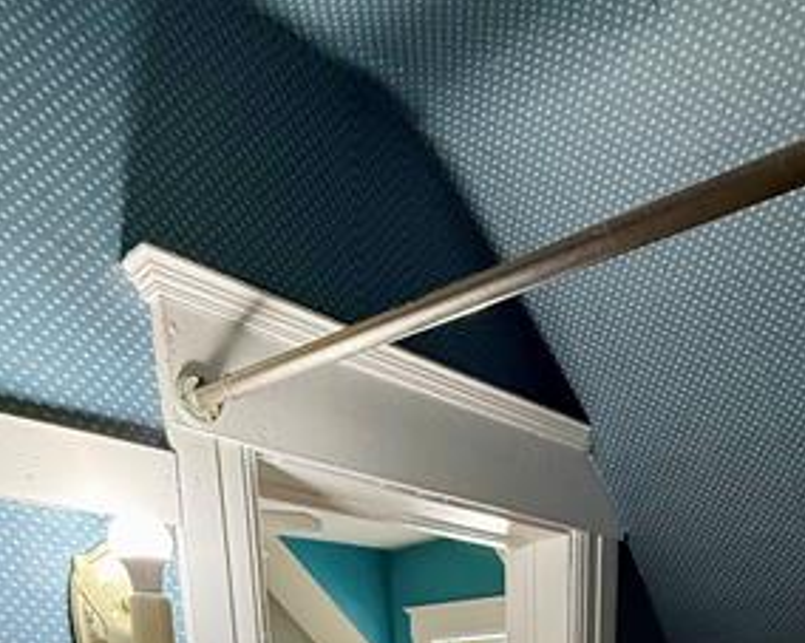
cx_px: 493
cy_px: 994
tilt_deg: -15.7
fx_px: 881
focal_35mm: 37
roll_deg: +0.2
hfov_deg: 48.7
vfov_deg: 26.7
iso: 500
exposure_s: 1/120
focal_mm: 2.22
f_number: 2.2
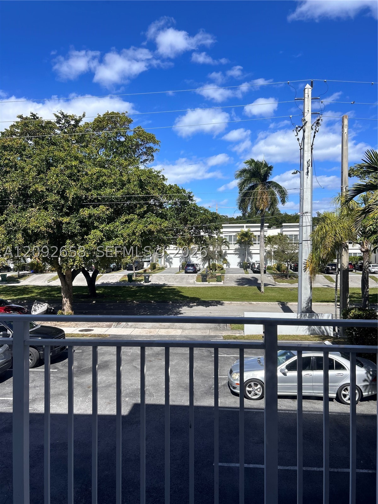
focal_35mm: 26
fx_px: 379
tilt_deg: -0.7
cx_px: 189
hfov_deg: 53.1
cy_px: 252
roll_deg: -0.6
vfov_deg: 67.3
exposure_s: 1/2083
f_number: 1.5
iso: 50
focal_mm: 5.7
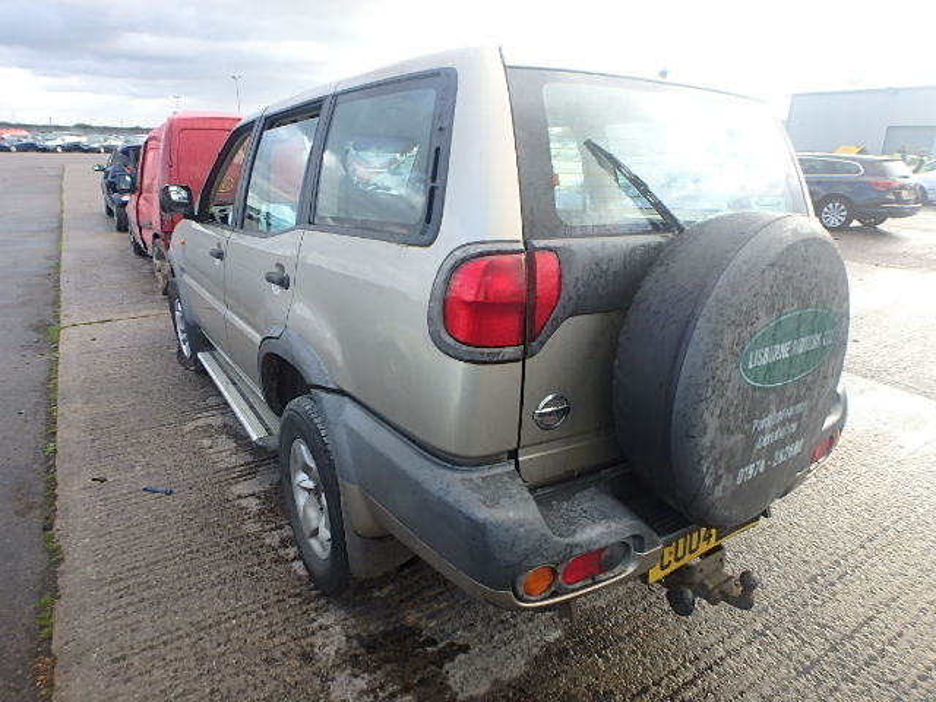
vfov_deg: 63.4
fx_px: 568
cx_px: 468
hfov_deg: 79.0
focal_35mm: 21
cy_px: 351
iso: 125
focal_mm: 3.7
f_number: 3.5
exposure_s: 1/250
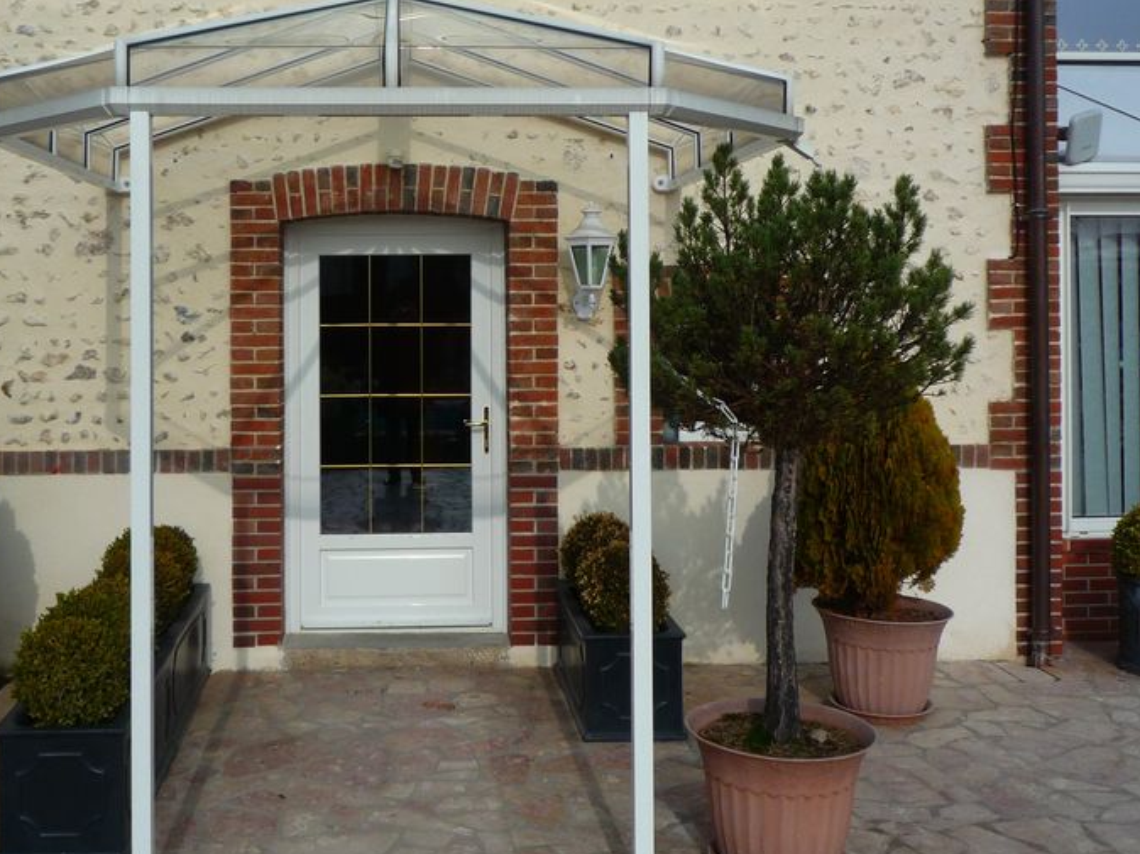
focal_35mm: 38
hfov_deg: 48.6
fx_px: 1251
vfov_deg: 37.4
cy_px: 296
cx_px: 440
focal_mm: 4.4
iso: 100
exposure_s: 1/800
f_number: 5.6
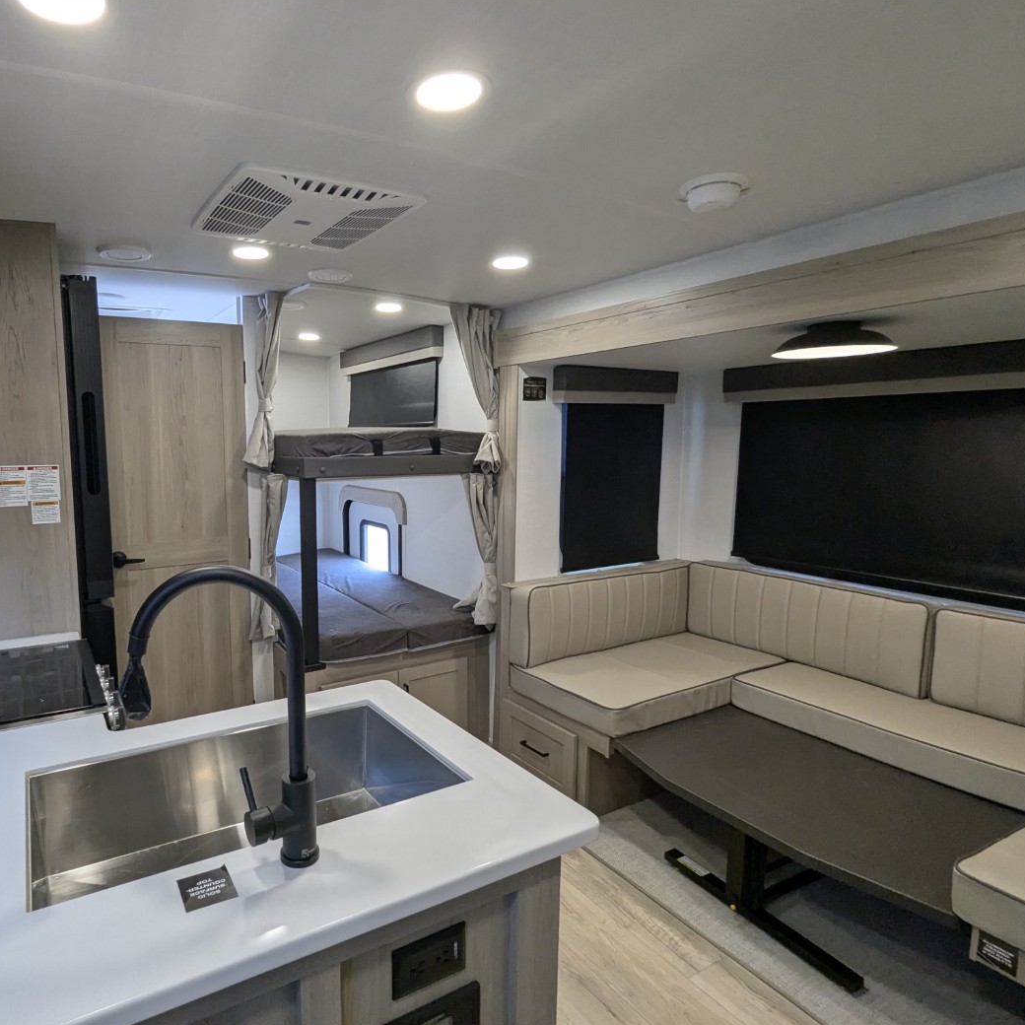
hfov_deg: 75.6
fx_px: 637
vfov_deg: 77.7
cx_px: 355
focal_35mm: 19
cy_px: 512
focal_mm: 2.35
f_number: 2.2
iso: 212
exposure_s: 1/115
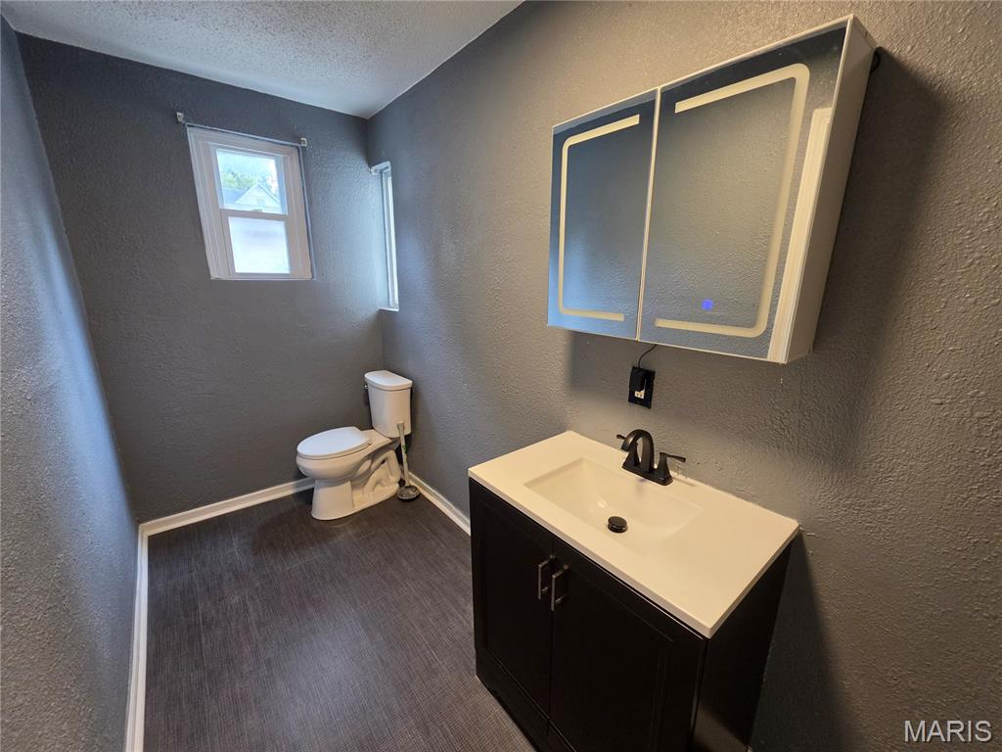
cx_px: 501
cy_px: 376
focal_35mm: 13
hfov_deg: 106.2
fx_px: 376
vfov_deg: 89.9
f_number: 1.9
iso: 250
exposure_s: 1/120
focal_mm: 2.2
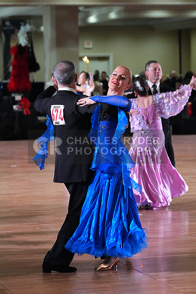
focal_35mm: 154
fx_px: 1257
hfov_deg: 8.9
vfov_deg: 13.3
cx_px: 98
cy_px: 147
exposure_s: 1/400
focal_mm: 154
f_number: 5.6
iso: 10000
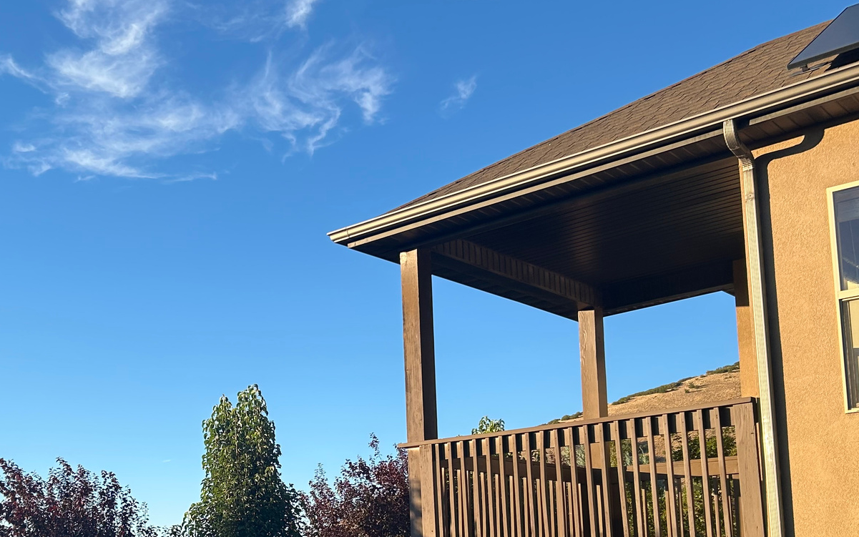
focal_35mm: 47
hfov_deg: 42.0
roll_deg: +1.5
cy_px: 437
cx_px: 280
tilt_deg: +6.2
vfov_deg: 26.9
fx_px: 1100
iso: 50
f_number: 1.5
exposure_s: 1/1597
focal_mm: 5.7
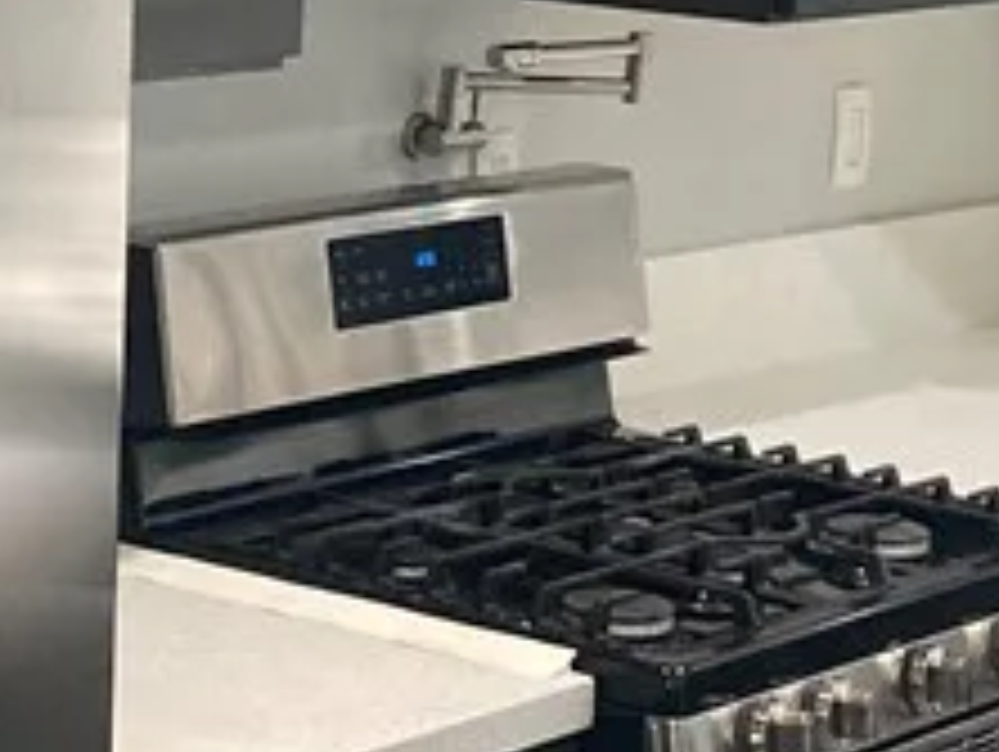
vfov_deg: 11.5
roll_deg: -1.7
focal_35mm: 129
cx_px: 45
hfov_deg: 15.0
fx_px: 3727
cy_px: 194
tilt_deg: -6.4
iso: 200
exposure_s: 1/60
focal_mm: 3.99
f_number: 1.8
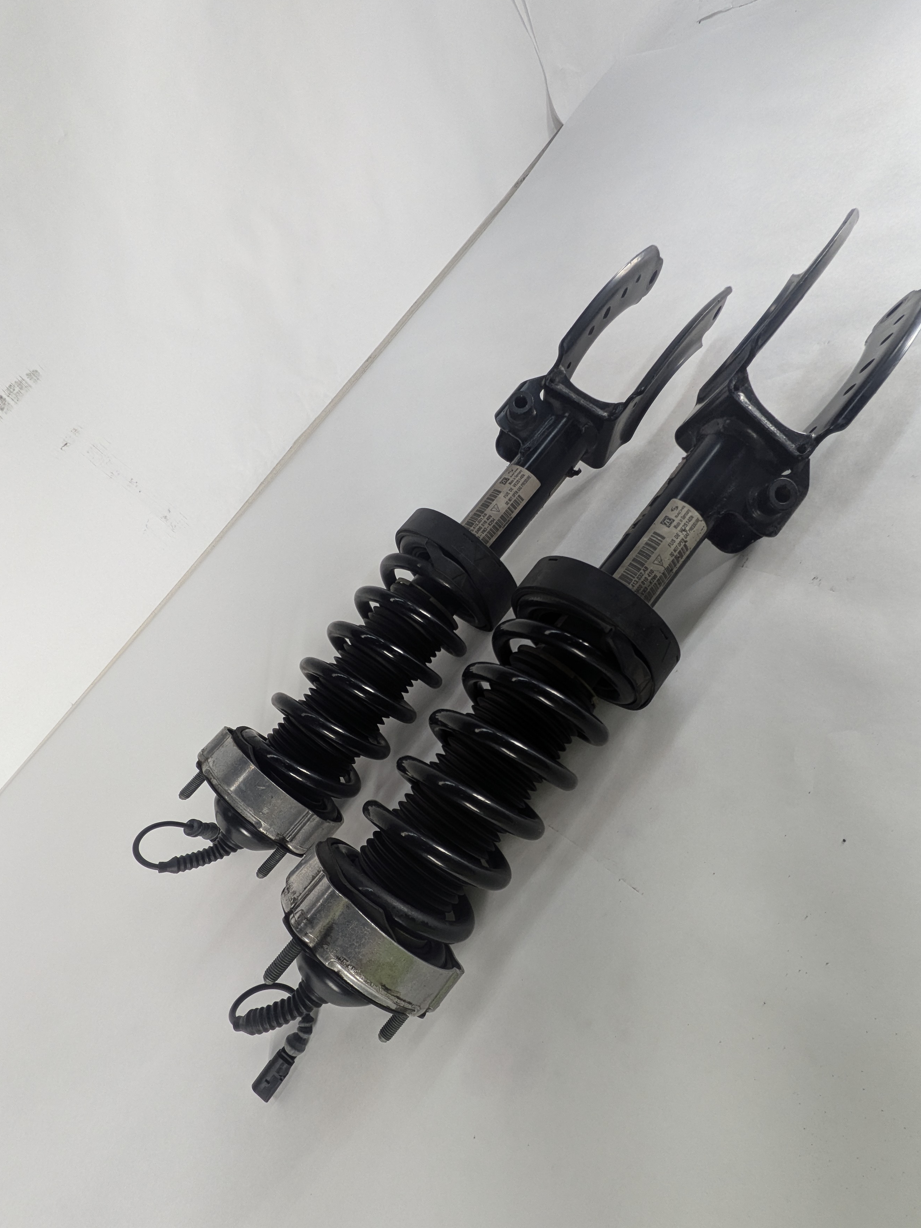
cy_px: 695
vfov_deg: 94.0
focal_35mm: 16
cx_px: 472
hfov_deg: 78.1
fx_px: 568
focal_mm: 1.85
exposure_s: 1/229
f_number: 2.2
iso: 56
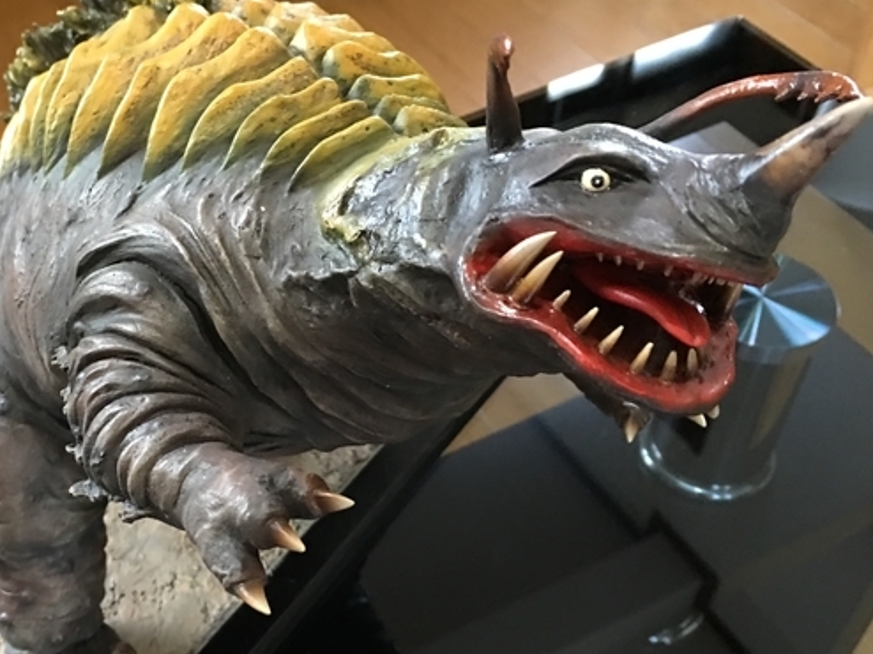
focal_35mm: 47
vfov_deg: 30.9
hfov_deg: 39.4
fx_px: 1185
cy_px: 331
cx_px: 217
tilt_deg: -45.9
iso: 64
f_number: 2.2
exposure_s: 1/4
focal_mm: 4.15
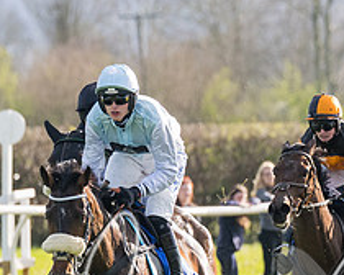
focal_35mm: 1091
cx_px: 176
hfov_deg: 1.8
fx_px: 11108
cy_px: 108
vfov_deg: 1.4
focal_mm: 200
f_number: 4
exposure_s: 1/1600
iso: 400
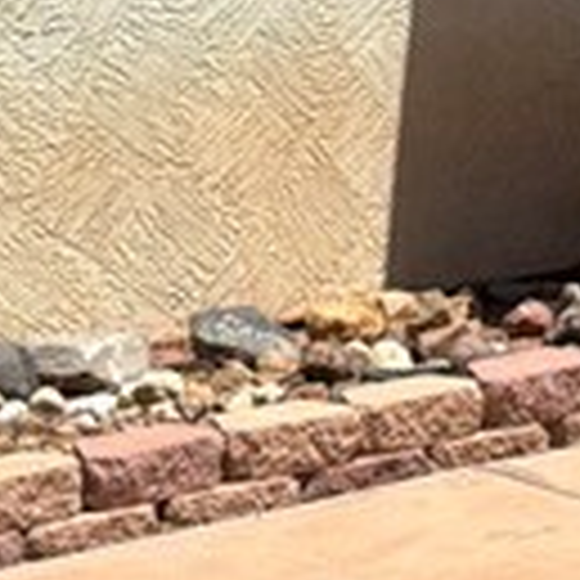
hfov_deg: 8.8
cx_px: 760
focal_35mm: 196
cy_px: -270
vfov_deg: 8.7
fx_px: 3715
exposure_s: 1/2538
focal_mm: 3
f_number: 1.8
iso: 25
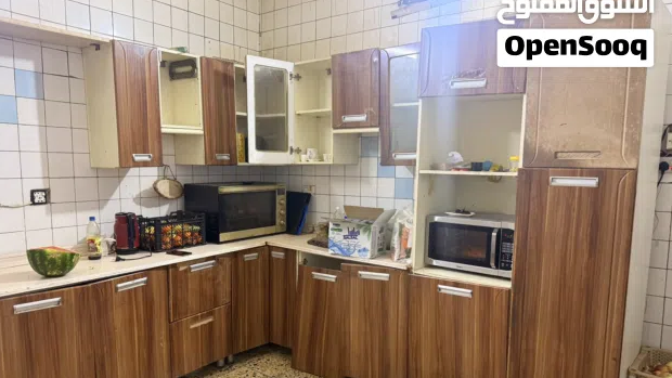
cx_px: 334
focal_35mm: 27
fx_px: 481
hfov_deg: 69.9
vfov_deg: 42.7
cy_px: 223
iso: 250
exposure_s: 1/50
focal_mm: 6.76
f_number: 1.78
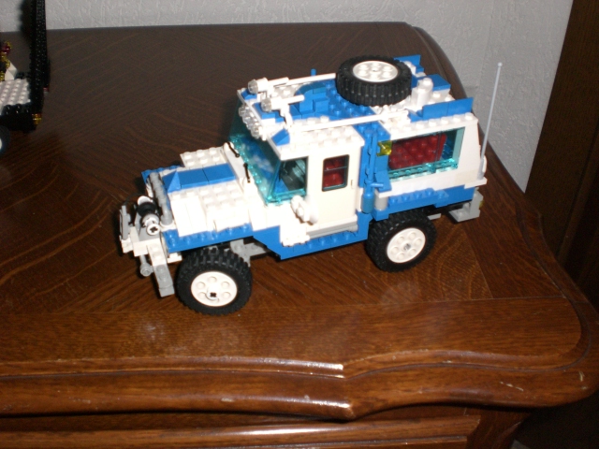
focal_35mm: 38
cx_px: 300
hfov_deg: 49.0
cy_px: 224
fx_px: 658
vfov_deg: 37.7
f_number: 3.1
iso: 200
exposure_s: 1/60
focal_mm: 6.3
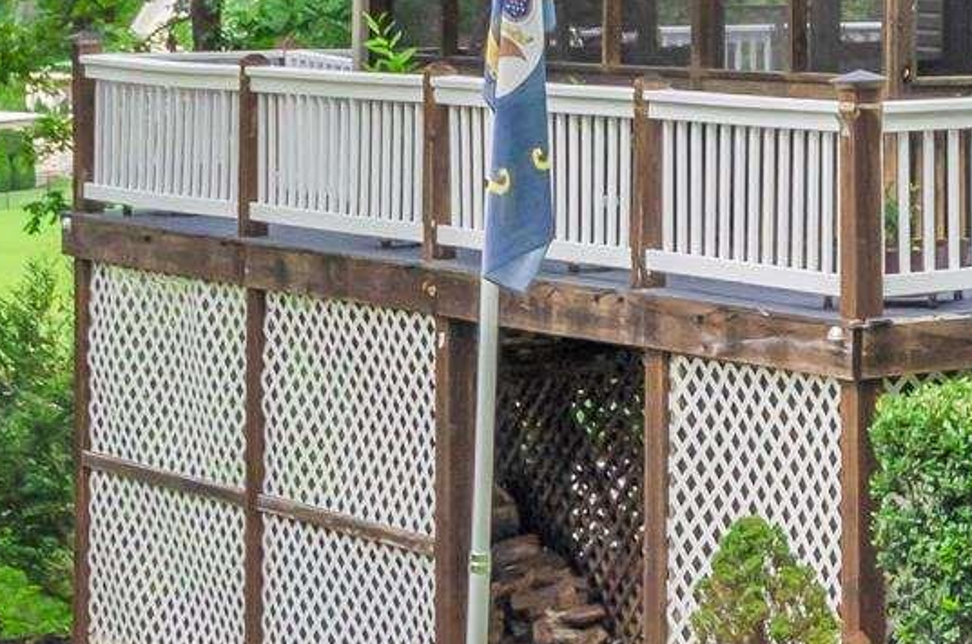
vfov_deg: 9.6
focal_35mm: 140
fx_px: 3772
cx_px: 1837
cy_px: -129
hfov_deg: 13.1
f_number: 8
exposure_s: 1/80
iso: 250
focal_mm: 20
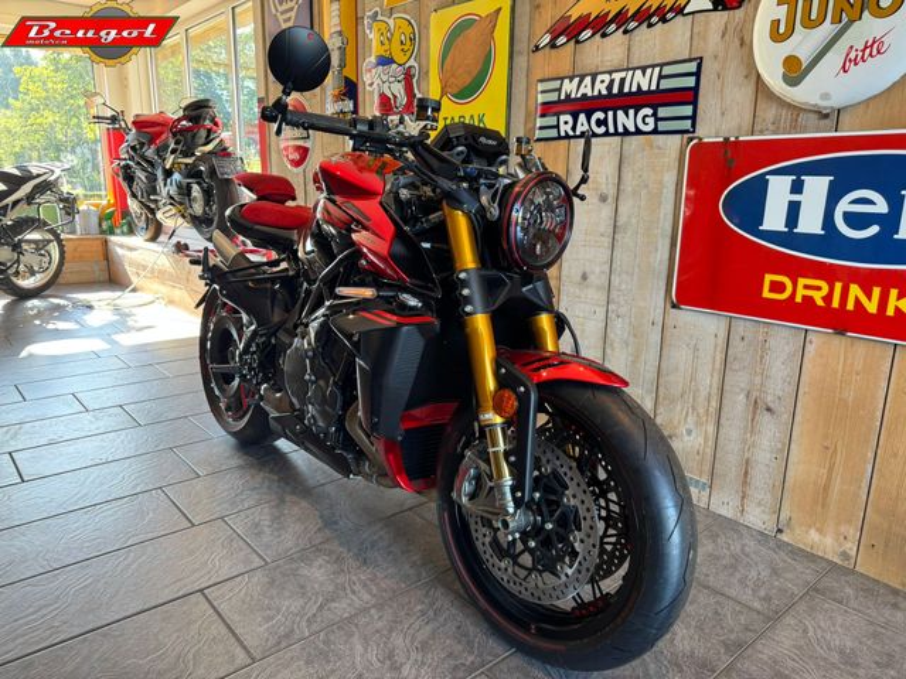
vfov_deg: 56.8
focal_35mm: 24
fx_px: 628
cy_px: 340
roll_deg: -0.1
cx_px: 453
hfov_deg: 71.6
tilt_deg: -13.2
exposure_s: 1/50
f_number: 1.78
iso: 100
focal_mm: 6.76
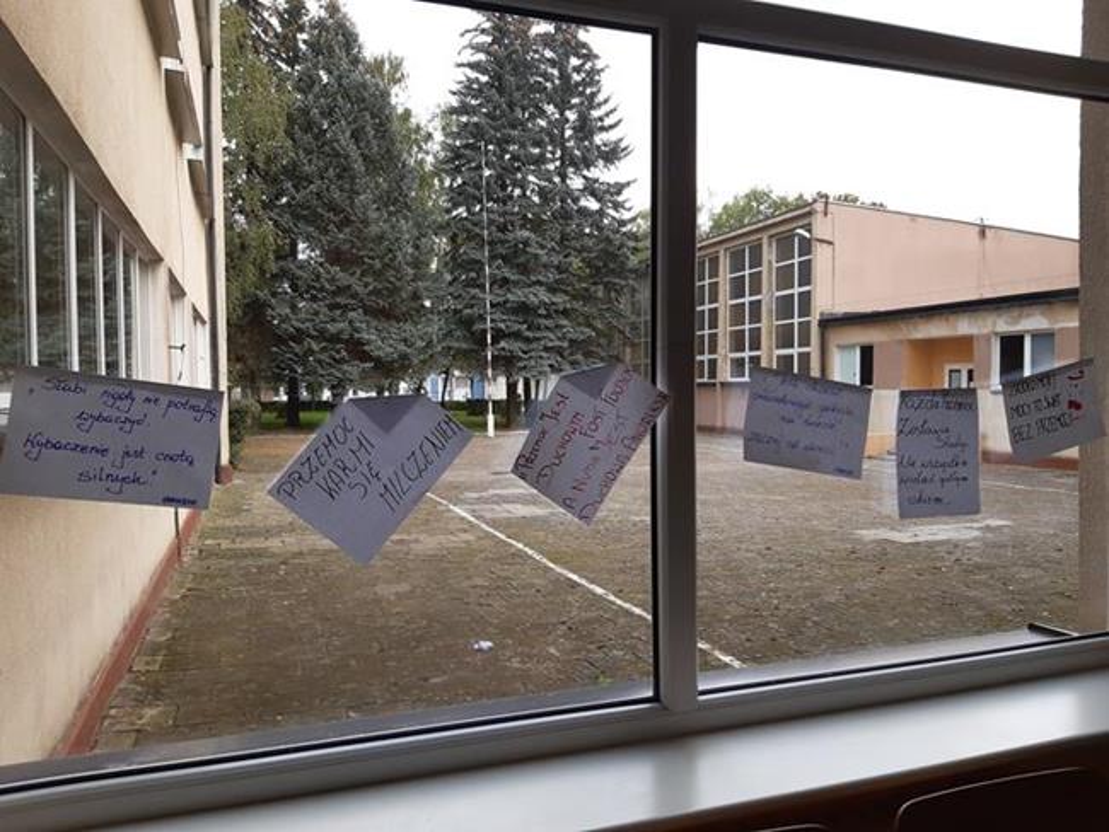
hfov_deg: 67.3
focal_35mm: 26
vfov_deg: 53.1
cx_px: 554
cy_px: 416
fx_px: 833
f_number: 1.7
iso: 40
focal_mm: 3.92
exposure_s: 1/239
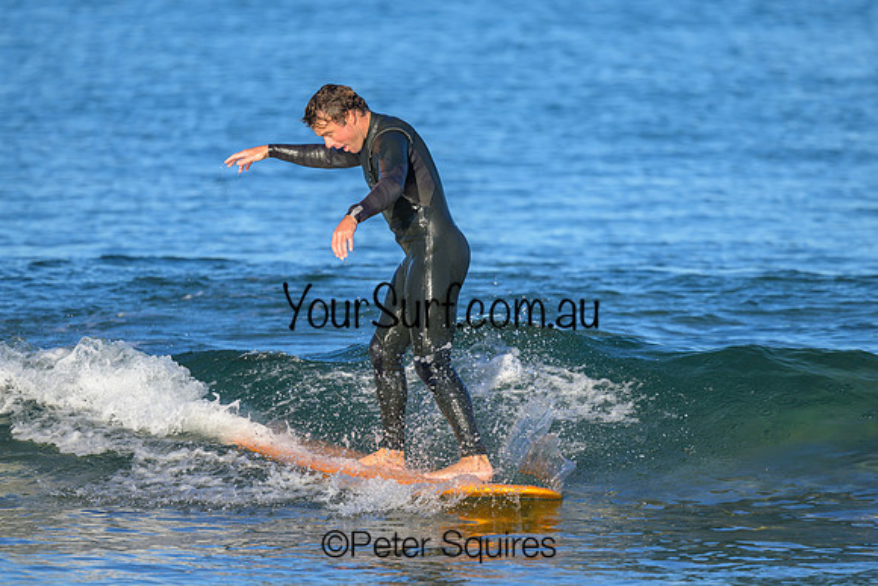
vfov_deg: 1.7
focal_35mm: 800
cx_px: 439
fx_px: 19515
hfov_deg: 2.6
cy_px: 293
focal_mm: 800
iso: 220
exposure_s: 1/1000
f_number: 6.3
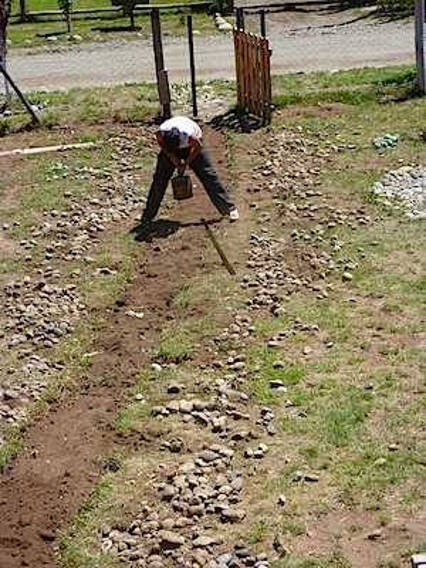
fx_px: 1280
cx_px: 213
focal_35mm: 78
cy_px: 284
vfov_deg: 25.0
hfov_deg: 18.9
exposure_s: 1/500
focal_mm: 12.8
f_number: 4.5
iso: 80
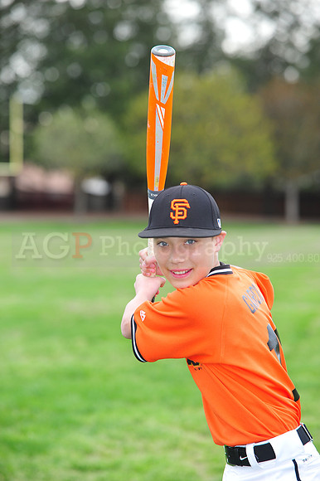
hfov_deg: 9.5
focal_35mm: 145
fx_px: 1935
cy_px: 240
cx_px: 160
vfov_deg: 14.2
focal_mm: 145
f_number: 5
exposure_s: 1/320
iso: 400
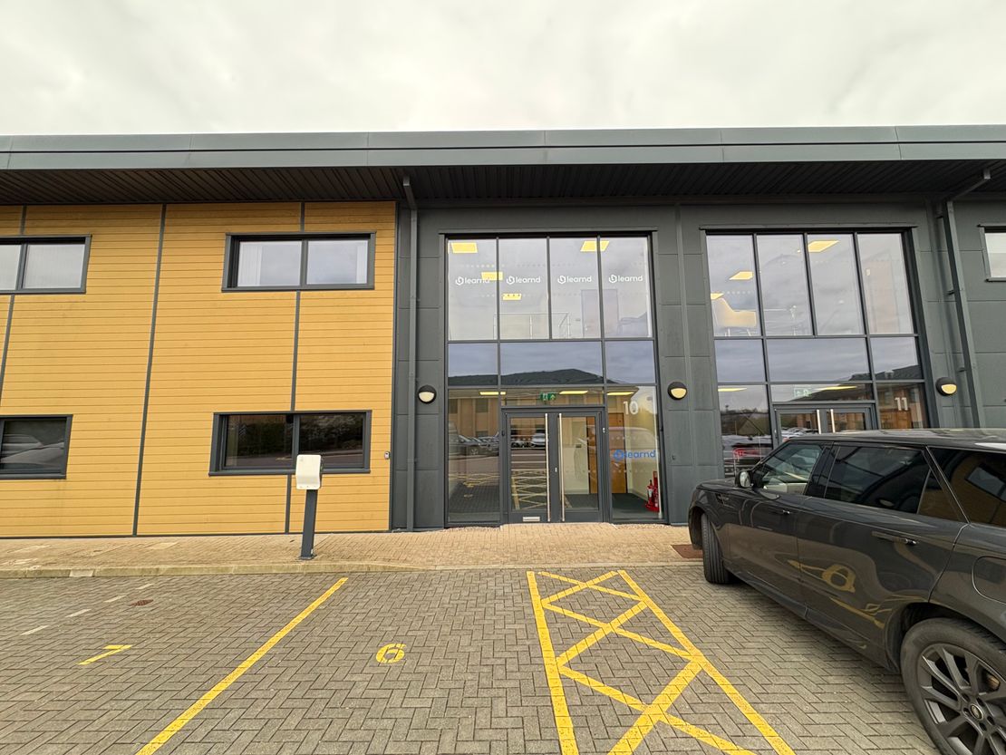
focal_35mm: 14
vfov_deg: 85.7
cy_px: 378
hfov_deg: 102.1
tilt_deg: +8.4
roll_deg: +1.2
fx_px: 407
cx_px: 503
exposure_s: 1/131
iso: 80
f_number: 2.2
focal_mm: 2.22
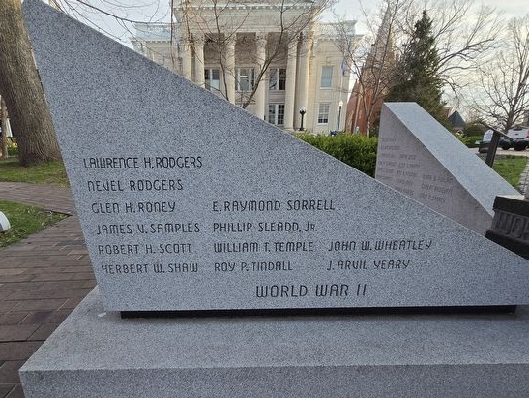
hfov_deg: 84.1
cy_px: 249
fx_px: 291
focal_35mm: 19
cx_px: 228
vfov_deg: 67.7
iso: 50
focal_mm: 2.2
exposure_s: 1/348
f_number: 2.2
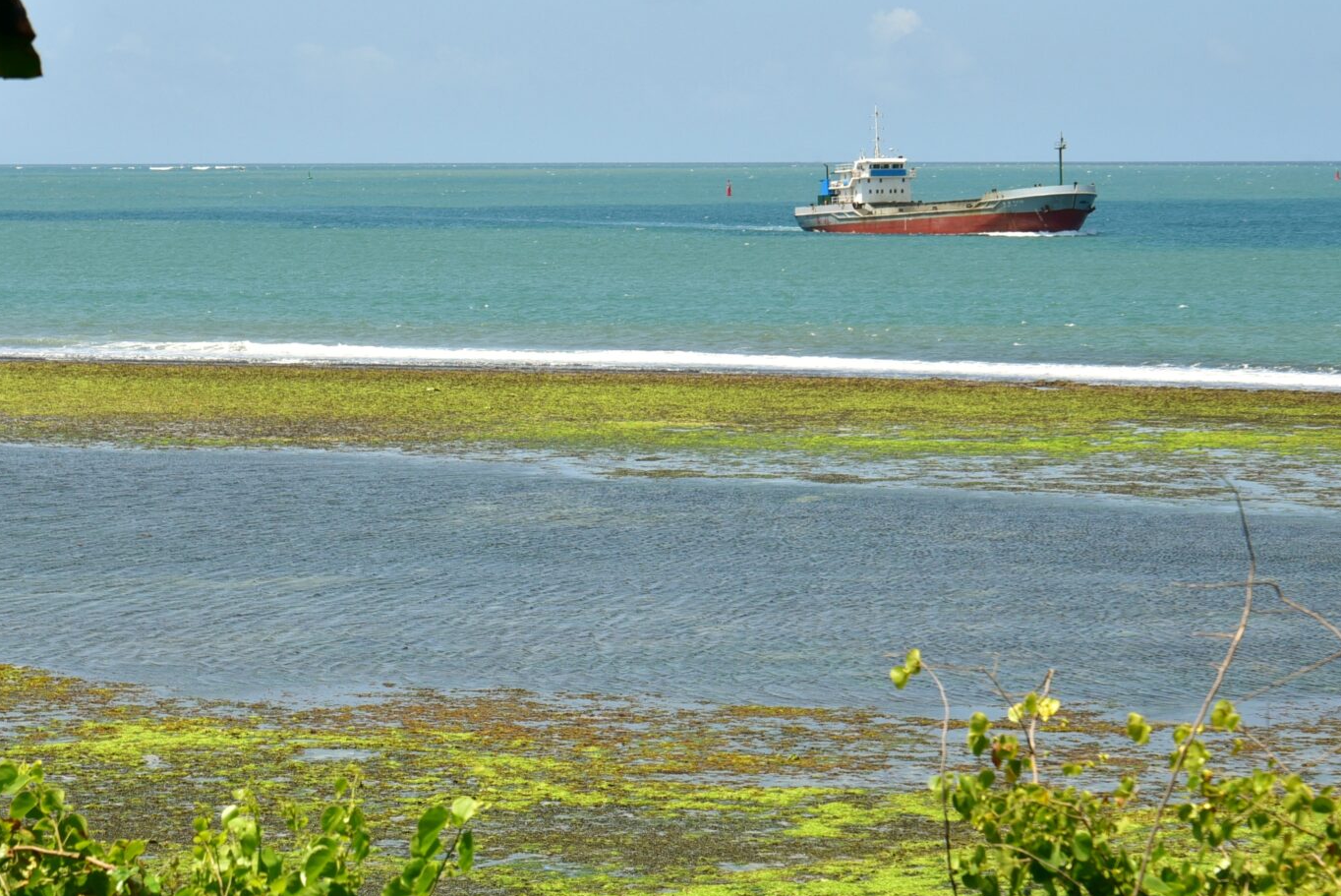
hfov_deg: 16.8
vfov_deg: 11.2
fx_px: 4547
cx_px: 497
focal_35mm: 122
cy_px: 600
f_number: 11
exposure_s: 1/500
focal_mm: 65
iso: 360
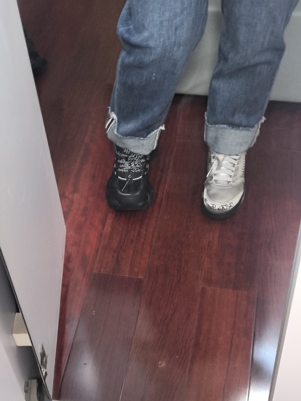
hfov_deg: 25.2
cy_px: 200
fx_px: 672
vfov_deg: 33.2
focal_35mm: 58
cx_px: 150
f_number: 1.4
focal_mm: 5.8
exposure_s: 1/33
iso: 400
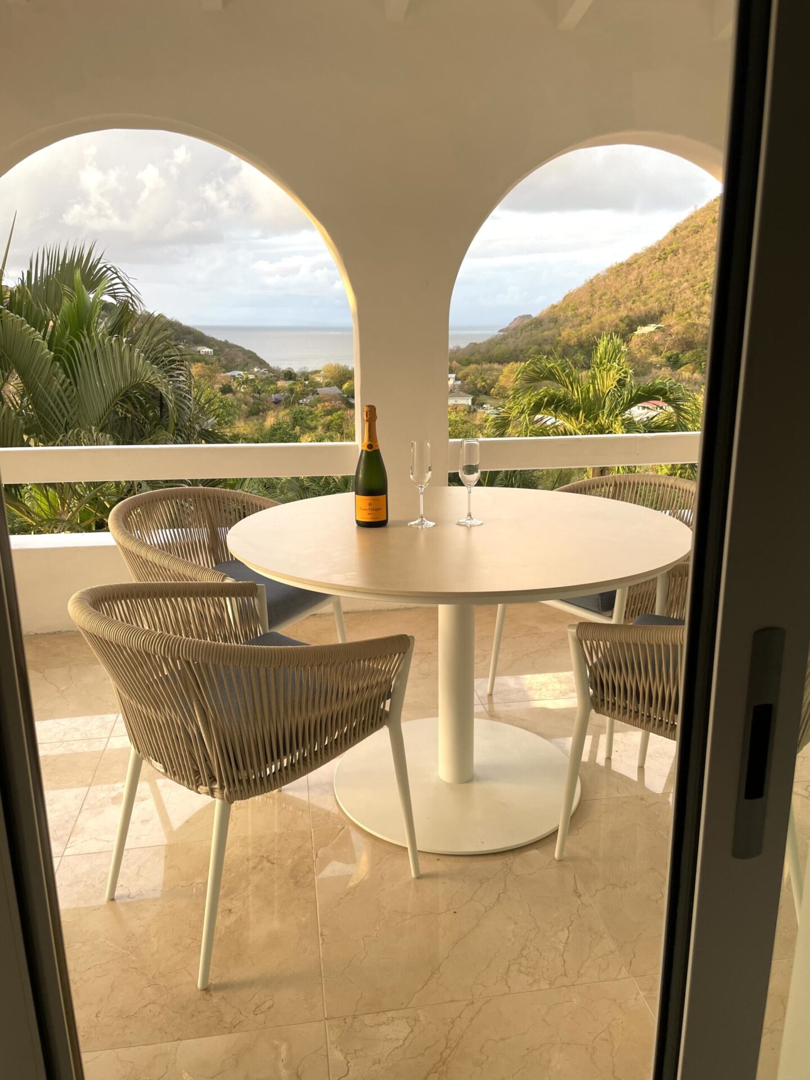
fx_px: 811
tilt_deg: -14.0
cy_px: 540
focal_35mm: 26
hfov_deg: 53.1
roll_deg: +0.5
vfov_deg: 67.3
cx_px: 405
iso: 32
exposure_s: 1/127
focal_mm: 4.2
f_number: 1.6
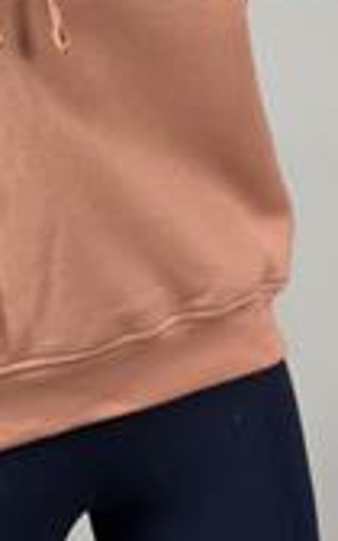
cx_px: 29
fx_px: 1842
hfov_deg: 10.4
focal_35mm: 125
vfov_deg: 16.2
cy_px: -53
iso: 125
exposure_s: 1/100
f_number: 1.78
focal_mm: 6.86
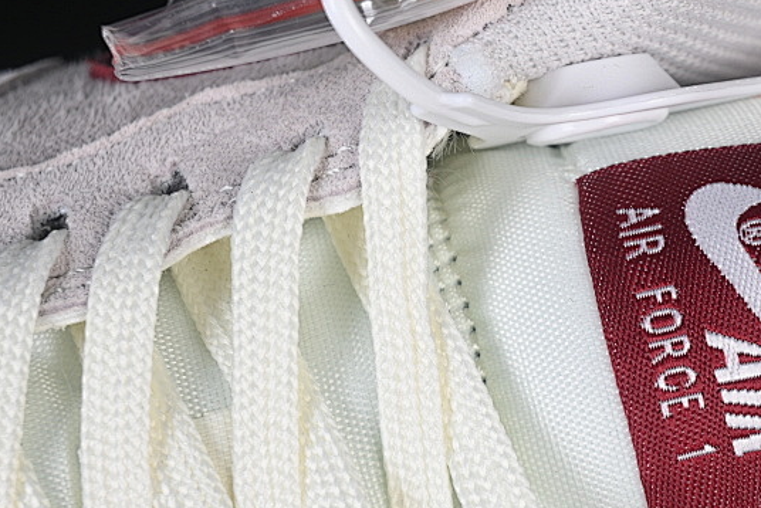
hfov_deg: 13.5
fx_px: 3194
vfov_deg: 9.1
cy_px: 376
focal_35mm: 151
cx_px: 625
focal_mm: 50
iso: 160
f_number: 7.1
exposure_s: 1/80
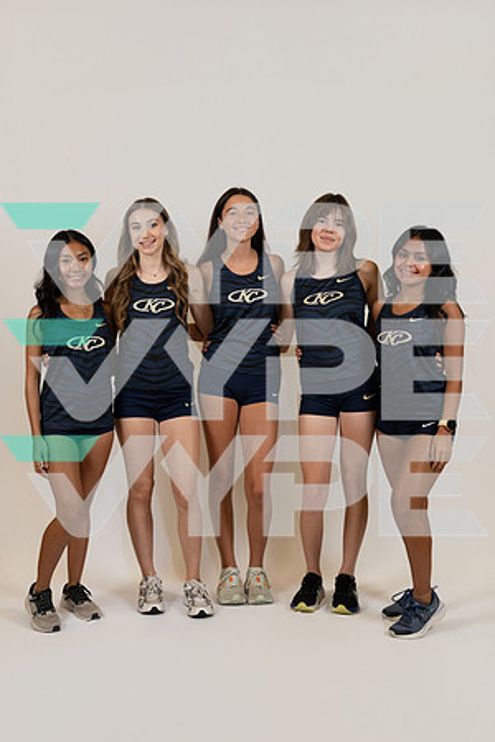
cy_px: 371
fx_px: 848
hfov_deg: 32.6
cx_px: 248
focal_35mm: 41
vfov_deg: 47.3
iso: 400
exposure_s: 1/125
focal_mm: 41.1
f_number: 4
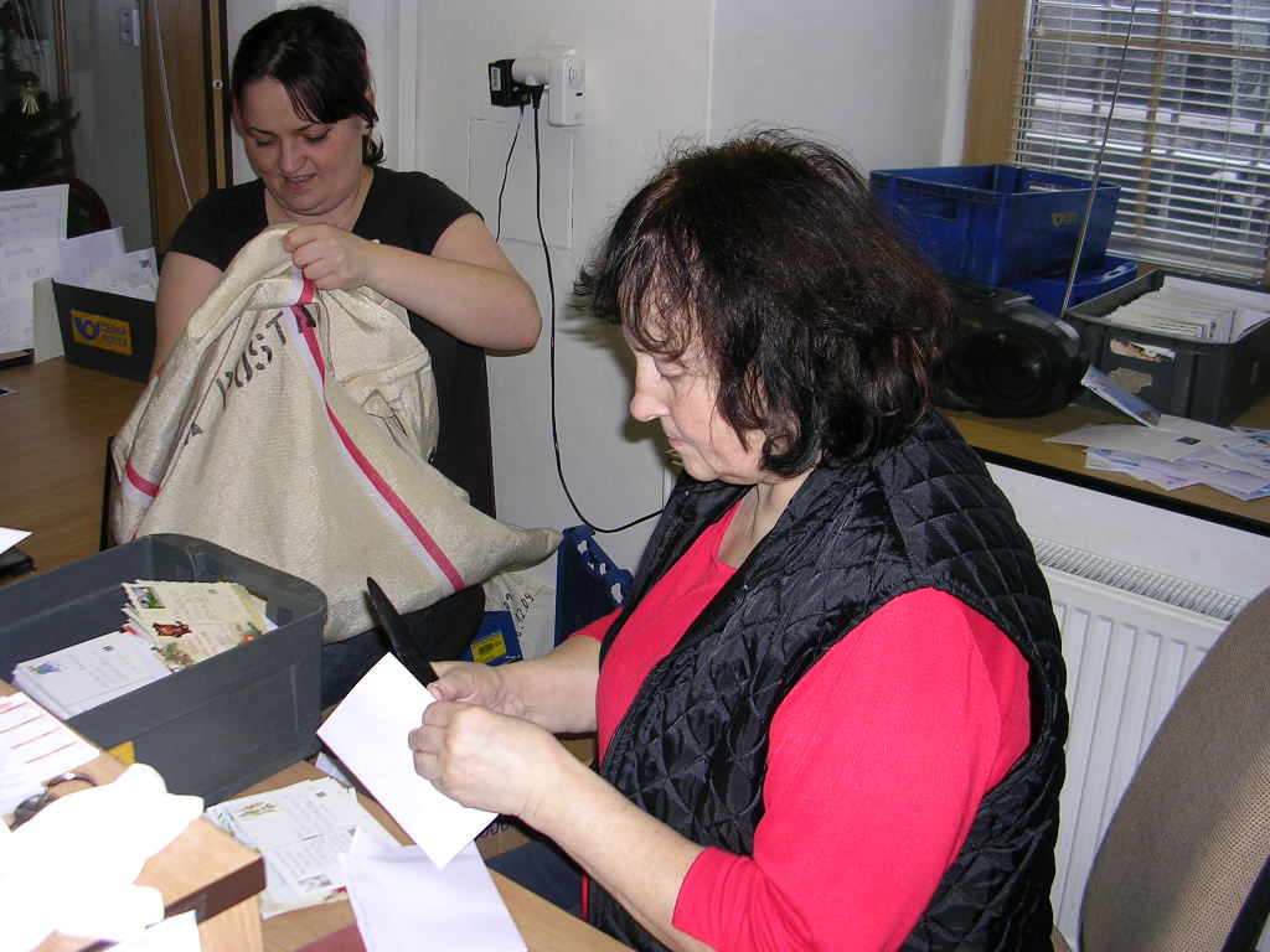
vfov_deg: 37.7
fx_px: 1394
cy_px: 476
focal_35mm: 38
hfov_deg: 49.0
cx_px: 635
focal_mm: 5.8
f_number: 2.8
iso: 50
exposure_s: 1/60.1
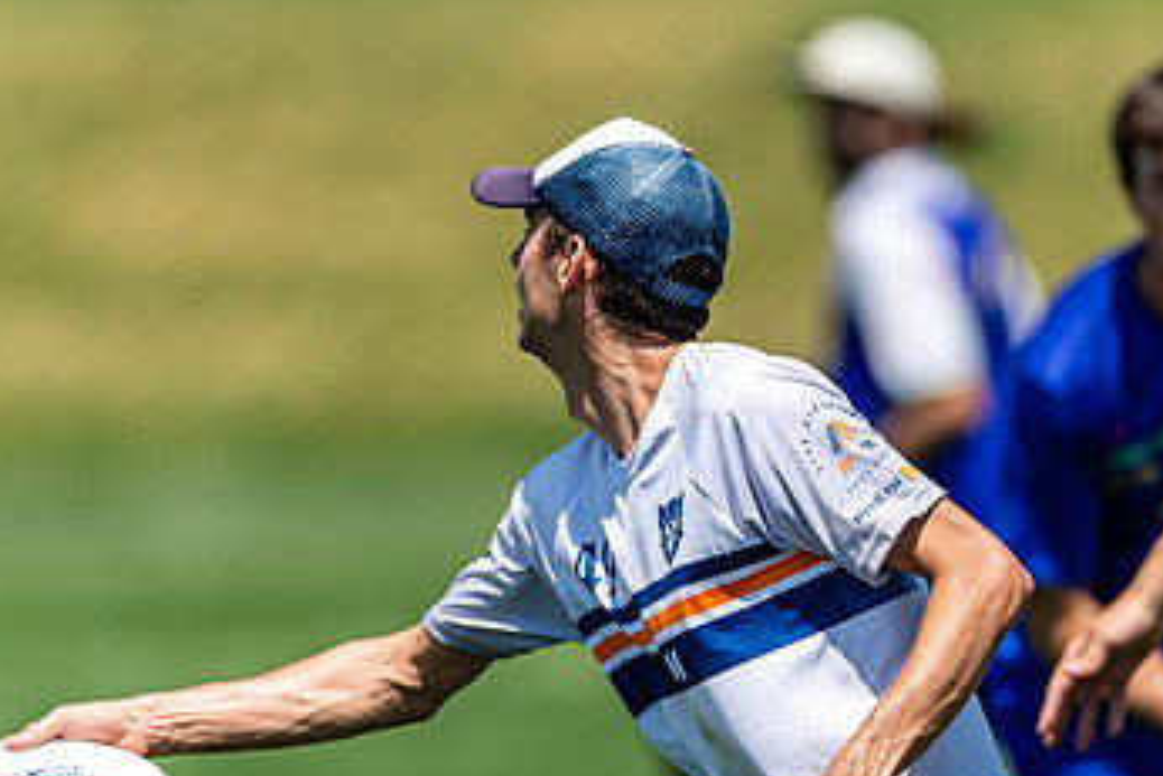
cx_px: 504
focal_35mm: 671
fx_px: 21685
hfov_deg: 3.1
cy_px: 341
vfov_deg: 2.1
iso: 100
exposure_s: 1/2500
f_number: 2.8
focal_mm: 400
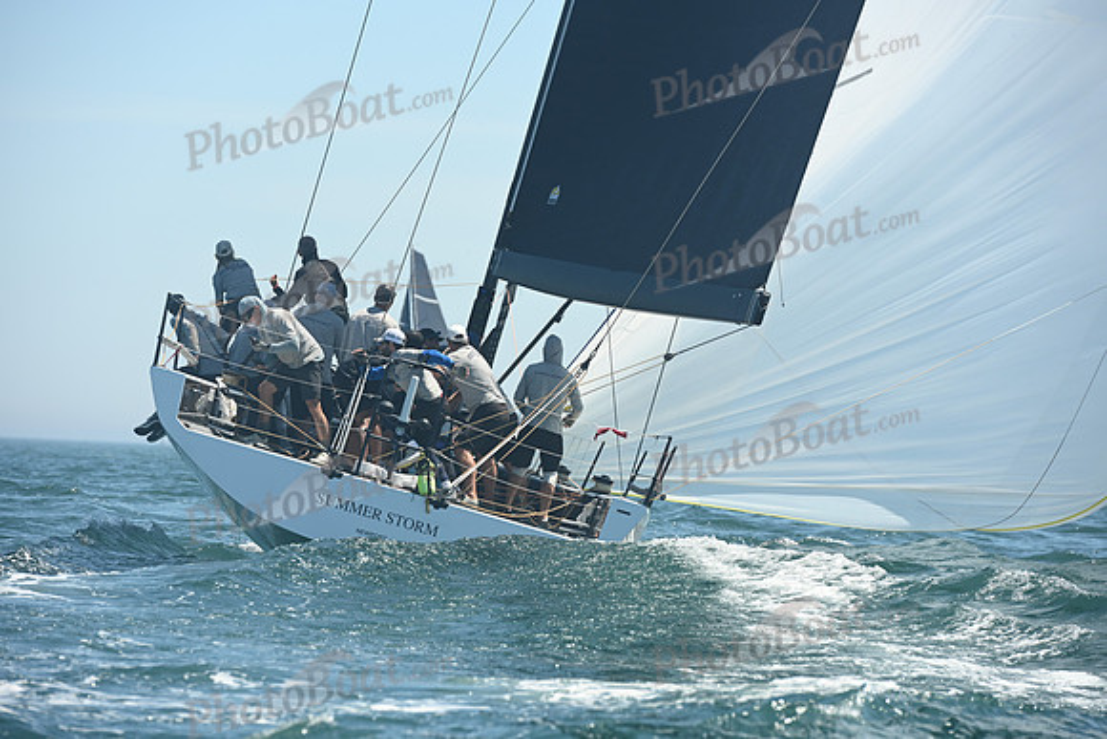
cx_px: 554
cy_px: 370
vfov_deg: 7.2
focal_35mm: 190
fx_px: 5844
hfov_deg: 10.8
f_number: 6.3
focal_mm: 190
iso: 320
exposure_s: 1/1250
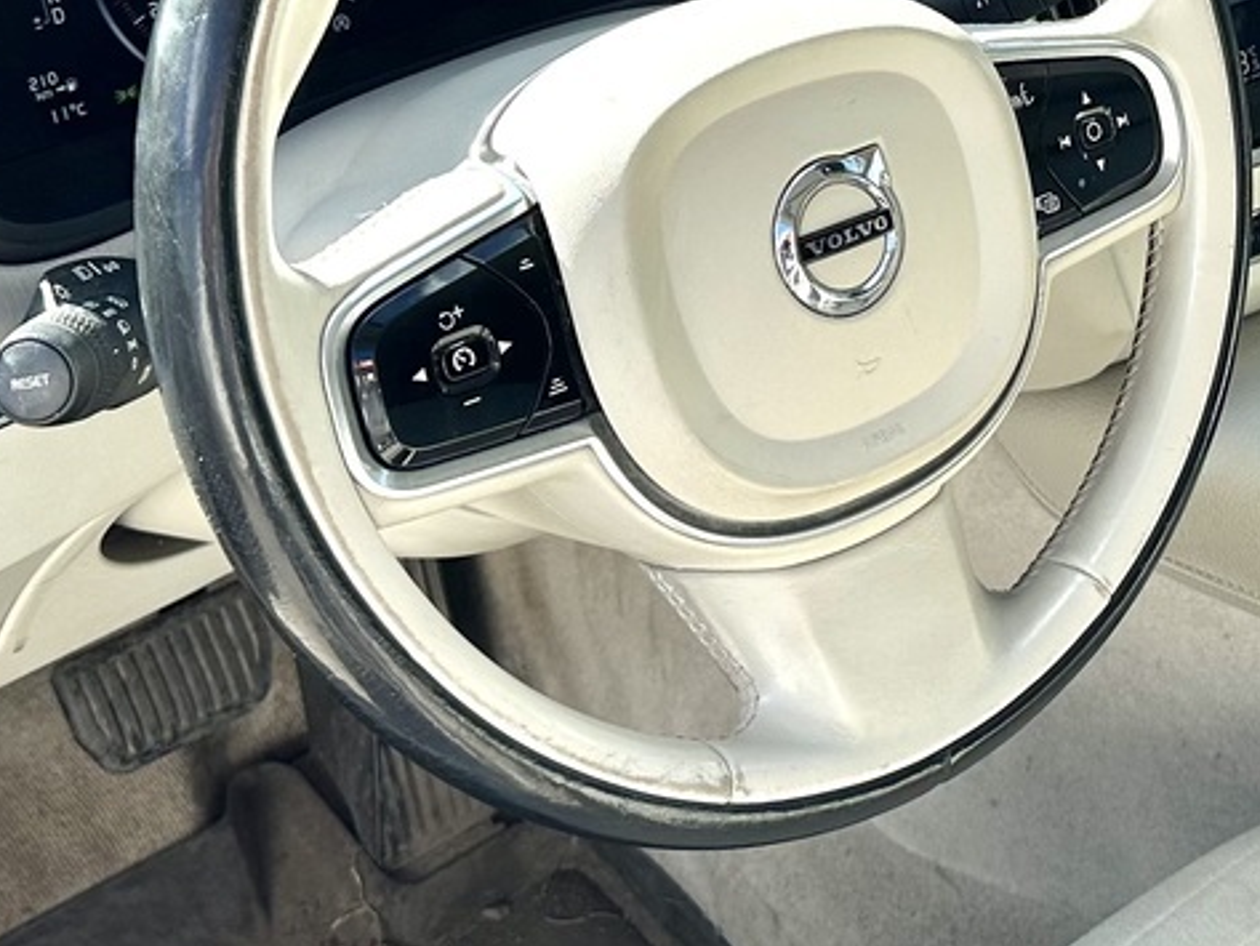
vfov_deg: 19.7
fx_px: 2658
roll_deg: -0.9
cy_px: 29
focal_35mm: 73
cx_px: 1111
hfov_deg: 25.9
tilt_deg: -26.3
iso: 80
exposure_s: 1/1050
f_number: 1.78
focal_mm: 6.86
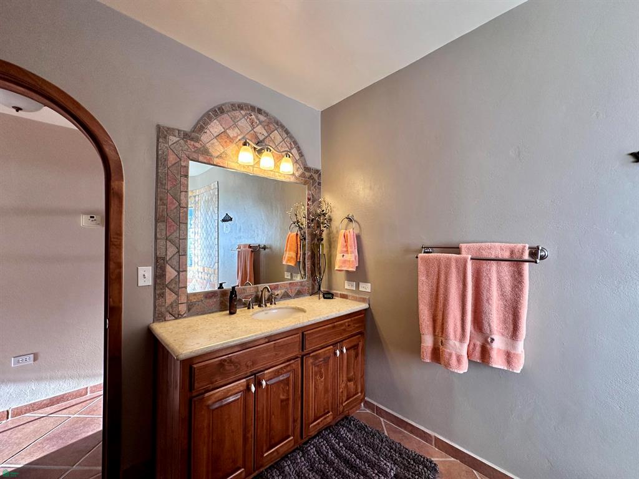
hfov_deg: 102.1
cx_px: 320
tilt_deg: +1.3
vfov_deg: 85.7
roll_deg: +0.0
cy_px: 240
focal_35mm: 14
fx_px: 258
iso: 160
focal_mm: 2.22
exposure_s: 1/120
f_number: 2.2
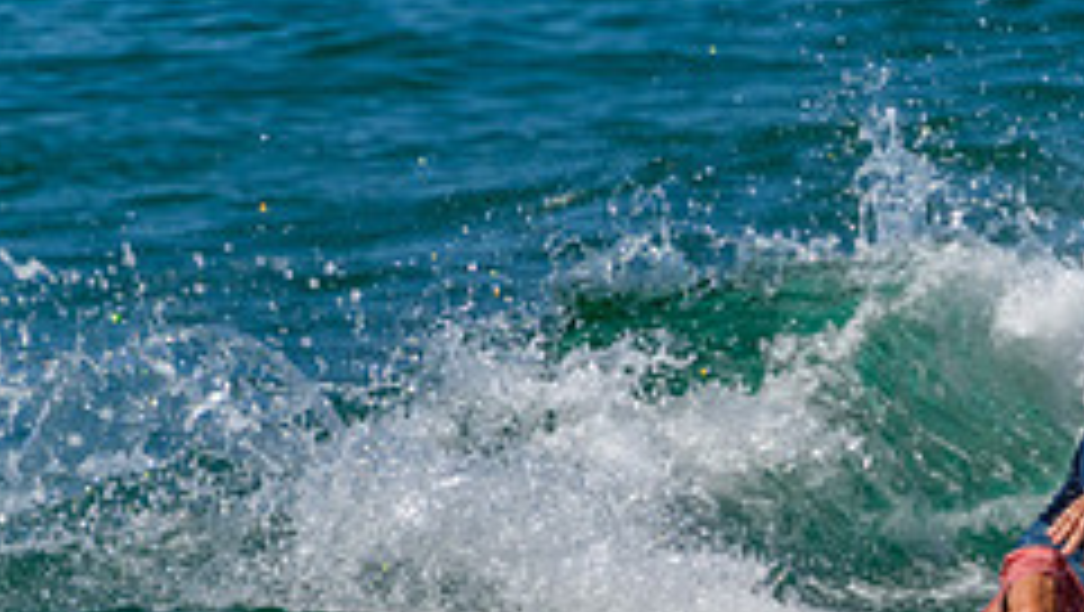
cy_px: 484
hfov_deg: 0.8
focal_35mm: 2774
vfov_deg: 0.4
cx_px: 1204
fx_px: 79796
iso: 800
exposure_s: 1/2000
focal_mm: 800
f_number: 11
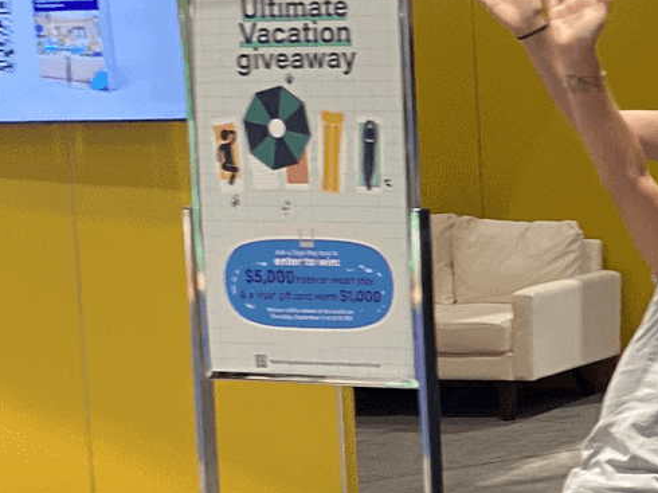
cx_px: 1350
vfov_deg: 13.8
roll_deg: +0.8
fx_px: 2033
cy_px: 212
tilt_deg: -4.6
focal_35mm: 107
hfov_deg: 14.8
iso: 200
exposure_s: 1/60
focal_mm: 4.25
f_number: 1.8
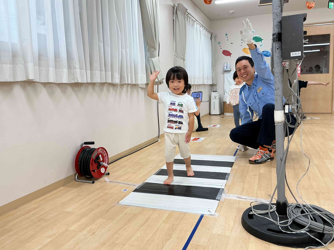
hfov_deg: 61.7
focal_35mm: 29
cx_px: 167
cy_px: 125
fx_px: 280
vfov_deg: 48.2
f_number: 1.8
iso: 64
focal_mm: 3
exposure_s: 1/120
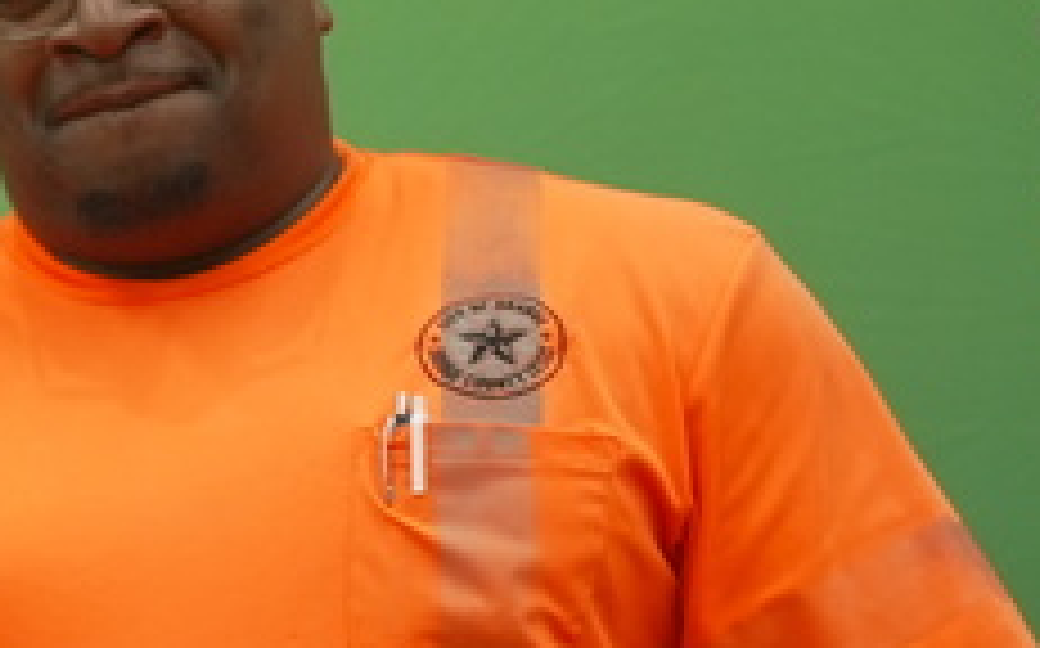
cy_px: 986
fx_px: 6936
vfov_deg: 5.3
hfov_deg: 8.2
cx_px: -999
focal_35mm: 245
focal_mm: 54.2
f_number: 2.8
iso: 800
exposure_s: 1/100
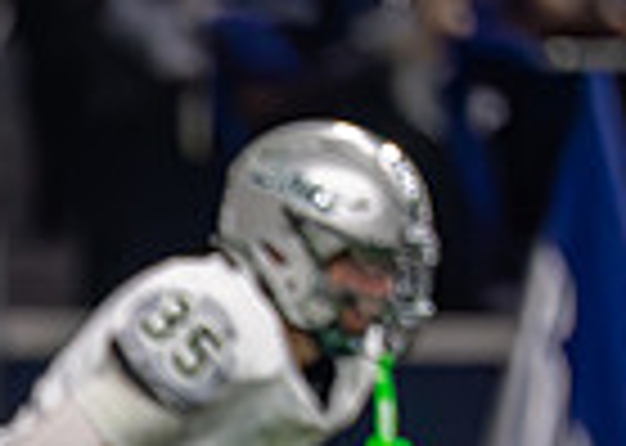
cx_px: -488
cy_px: 853
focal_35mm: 1187
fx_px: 21083
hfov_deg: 1.7
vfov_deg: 1.2
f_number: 2.8
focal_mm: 200
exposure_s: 1/1600
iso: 5000
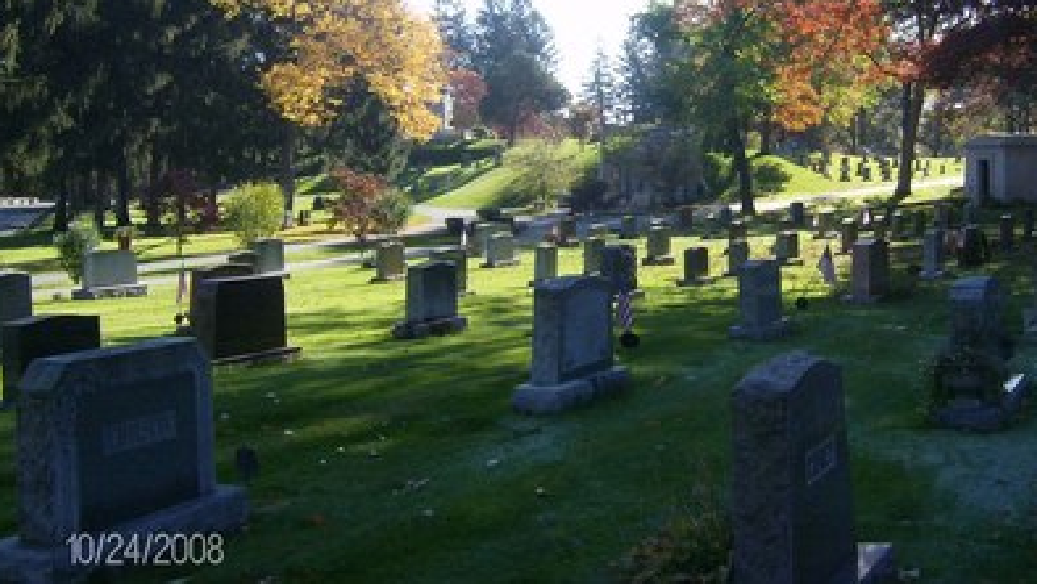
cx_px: 645
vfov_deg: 23.8
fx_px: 1375
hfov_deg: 41.0
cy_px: 163
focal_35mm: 50
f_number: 4.7
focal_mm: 6
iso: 100
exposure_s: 1/213
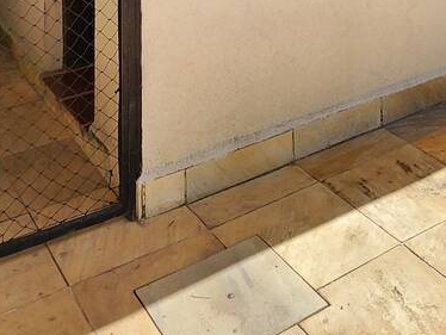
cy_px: -198
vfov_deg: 22.5
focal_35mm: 50
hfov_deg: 37.0
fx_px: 645
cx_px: 349
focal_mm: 2.2
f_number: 2.2
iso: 50
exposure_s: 1/1354
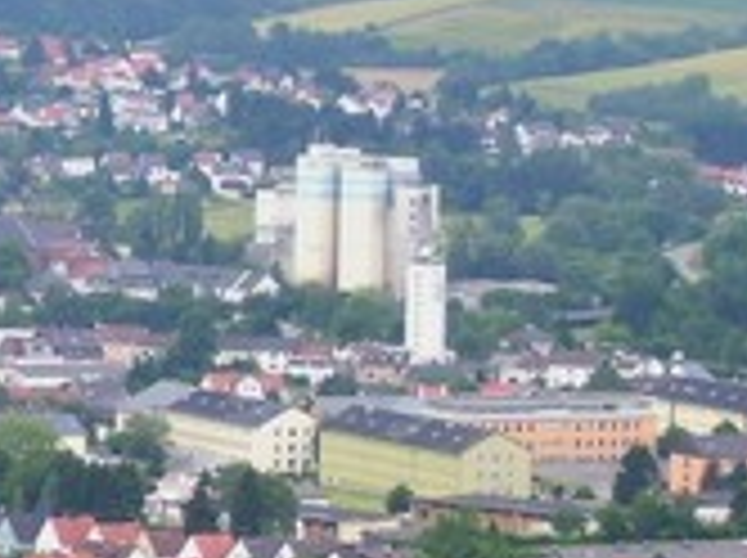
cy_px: 266
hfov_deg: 5.3
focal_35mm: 369
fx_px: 7951
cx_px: -342
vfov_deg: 4.0
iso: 80
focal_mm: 16.8
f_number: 4.6
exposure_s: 1/125
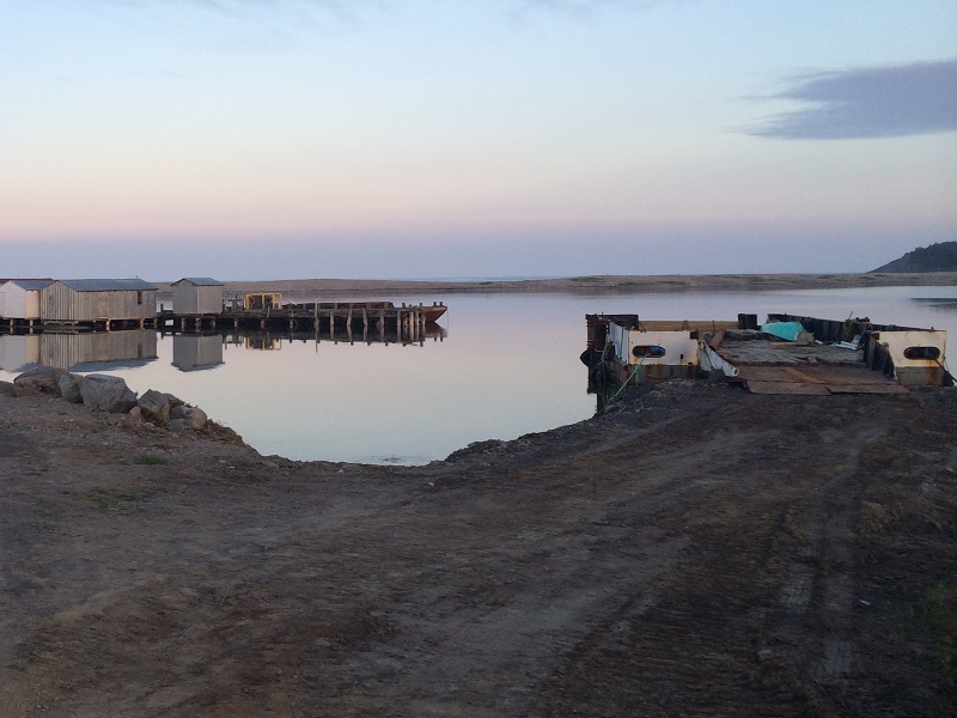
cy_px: 258
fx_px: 1244
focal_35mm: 45
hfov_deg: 40.9
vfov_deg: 32.0
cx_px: 243
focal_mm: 4.12
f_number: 2.2
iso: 32
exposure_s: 1/204
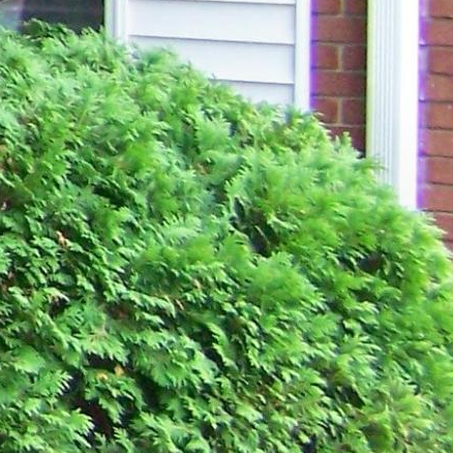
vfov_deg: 7.5
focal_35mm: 230
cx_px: -1076
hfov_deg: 6.6
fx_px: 3405
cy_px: -263
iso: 160
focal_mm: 6.3
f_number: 2.8
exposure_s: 1/125
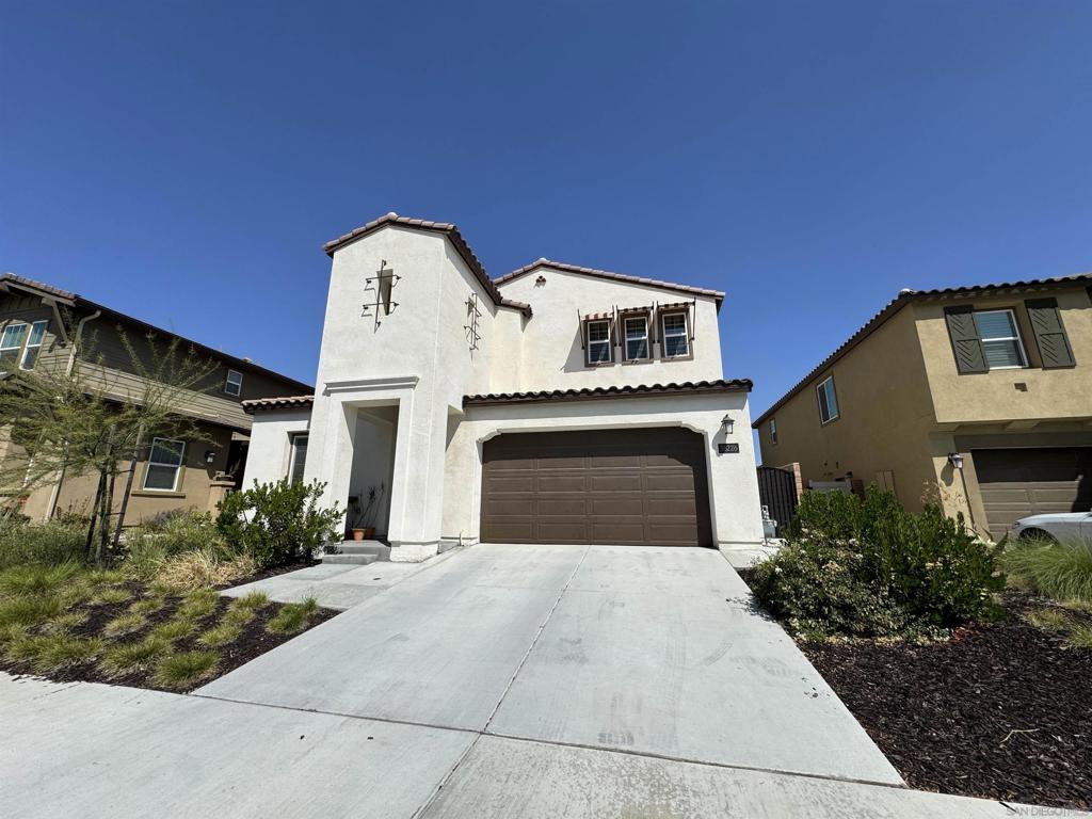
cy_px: 410
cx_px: 546
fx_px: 442
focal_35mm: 14
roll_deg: +0.8
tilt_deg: +15.5
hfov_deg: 102.1
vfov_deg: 85.7
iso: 40
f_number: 2.2
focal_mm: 2.22
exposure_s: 1/3906
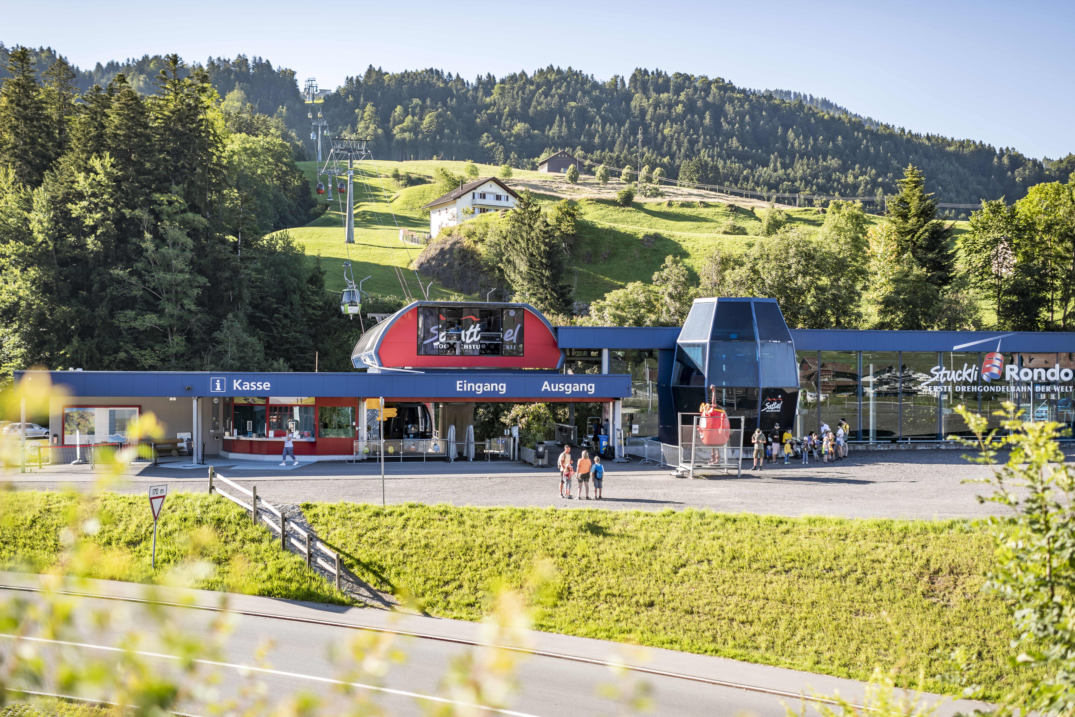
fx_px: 1164
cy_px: 371
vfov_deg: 34.2
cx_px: 522
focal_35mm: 39
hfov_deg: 49.5
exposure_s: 1/1250
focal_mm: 35
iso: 100
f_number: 2.5
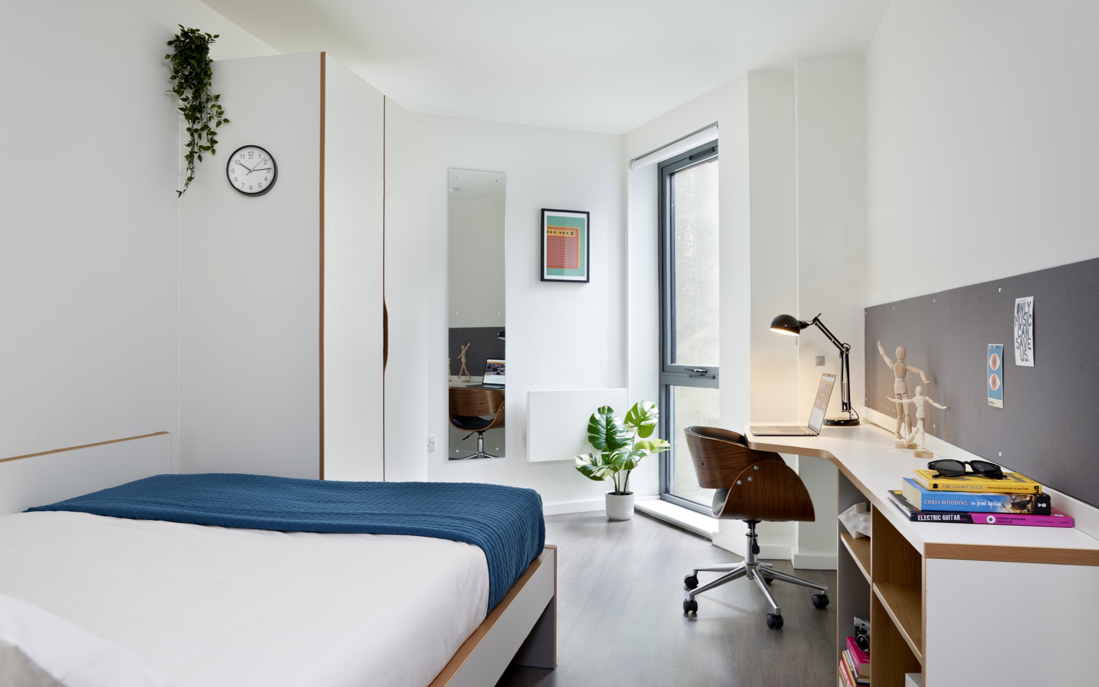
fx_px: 749
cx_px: 553
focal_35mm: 25
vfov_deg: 49.3
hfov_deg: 72.5
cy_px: 338
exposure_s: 1/1.59
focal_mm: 24
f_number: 10
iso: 50
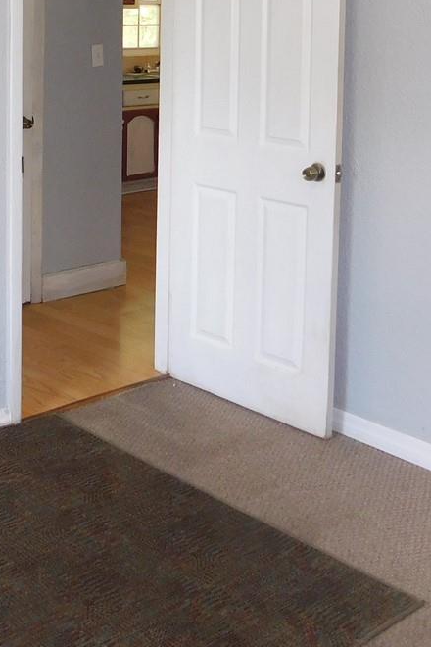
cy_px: 75
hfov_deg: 22.8
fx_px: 1042
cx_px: 40
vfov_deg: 32.9
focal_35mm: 58
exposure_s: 1/30
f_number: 3
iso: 200
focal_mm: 4
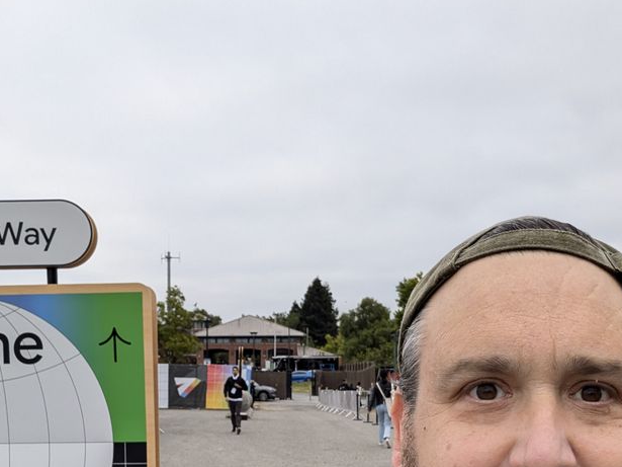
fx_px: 737
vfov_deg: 33.1
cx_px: 250
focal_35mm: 41
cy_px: 431
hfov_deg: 45.5
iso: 49
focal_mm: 2.74
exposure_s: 1/367
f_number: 2.2
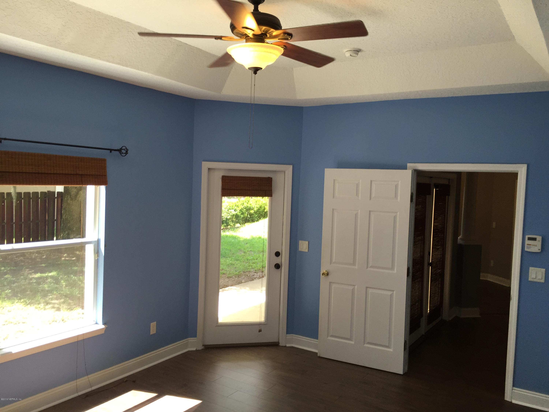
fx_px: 460
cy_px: 206
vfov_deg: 48.2
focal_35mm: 29
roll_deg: -4.3
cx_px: 274
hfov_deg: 61.7
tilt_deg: -1.0
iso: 50
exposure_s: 1/120
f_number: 2.2
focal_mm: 4.15
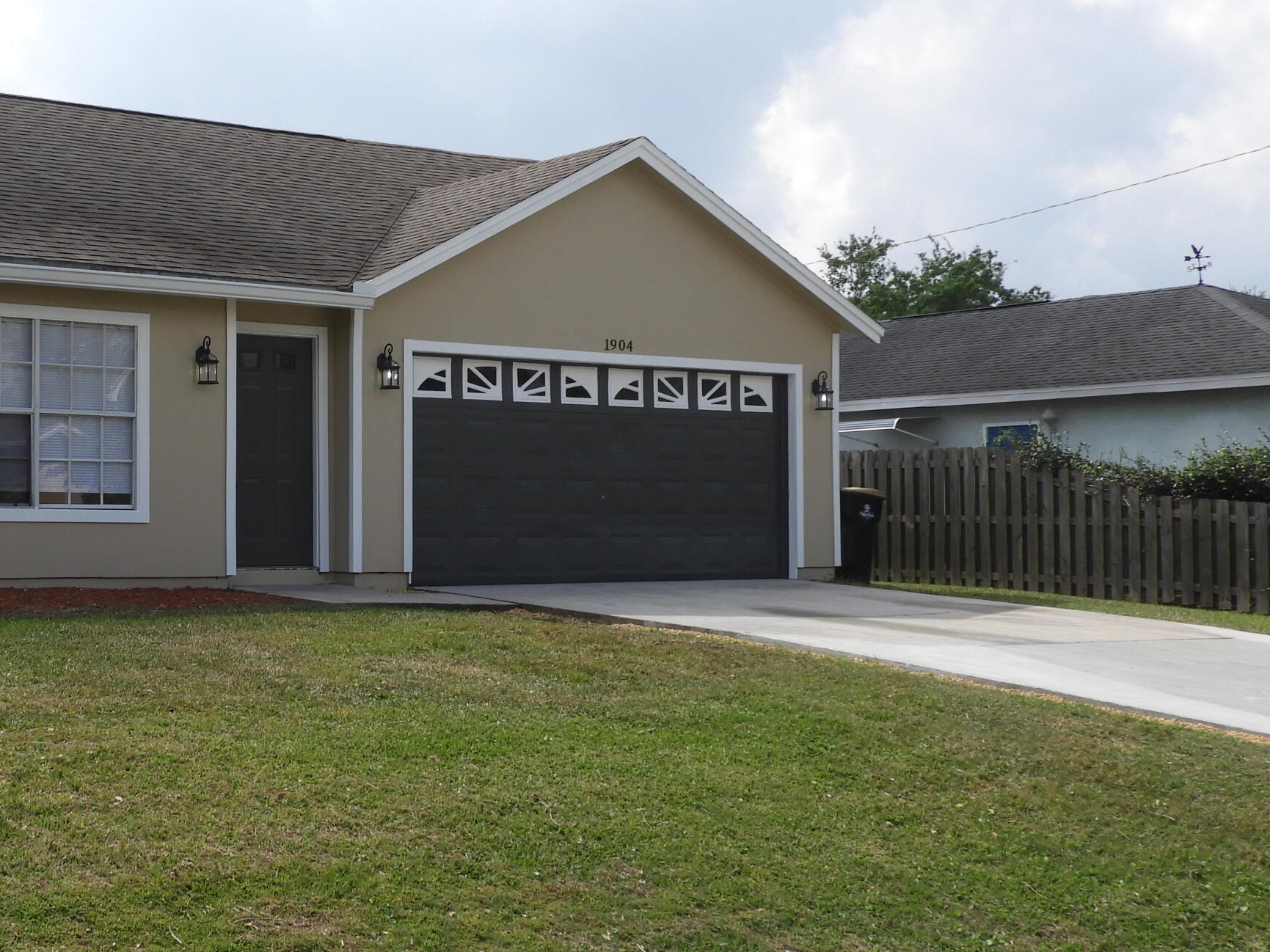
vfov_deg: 28.0
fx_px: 1908
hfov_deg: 35.2
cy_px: 445
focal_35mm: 52
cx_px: 195
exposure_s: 1/1250
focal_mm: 5.4
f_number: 3.5
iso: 100
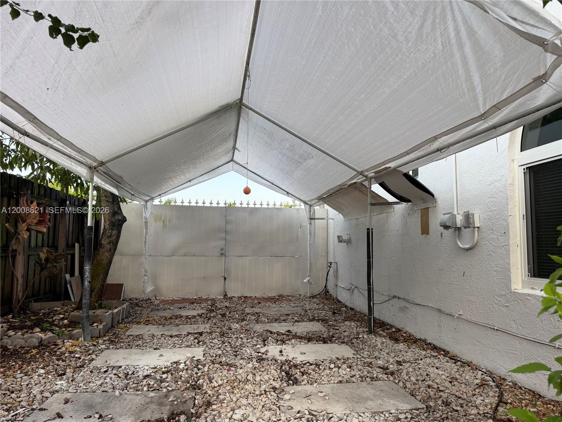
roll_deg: -1.2
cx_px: 281
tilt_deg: +3.6
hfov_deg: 71.6
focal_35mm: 24
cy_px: 211
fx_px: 390
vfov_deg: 56.8
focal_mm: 6.76
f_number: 1.78
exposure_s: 1/185
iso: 100
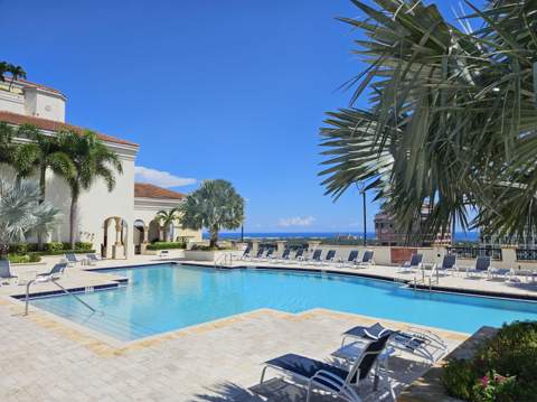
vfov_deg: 58.8
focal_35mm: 23
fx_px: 356
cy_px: 201
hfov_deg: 74.0
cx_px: 268
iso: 25
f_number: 1.8
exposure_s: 1/3589
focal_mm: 5.4
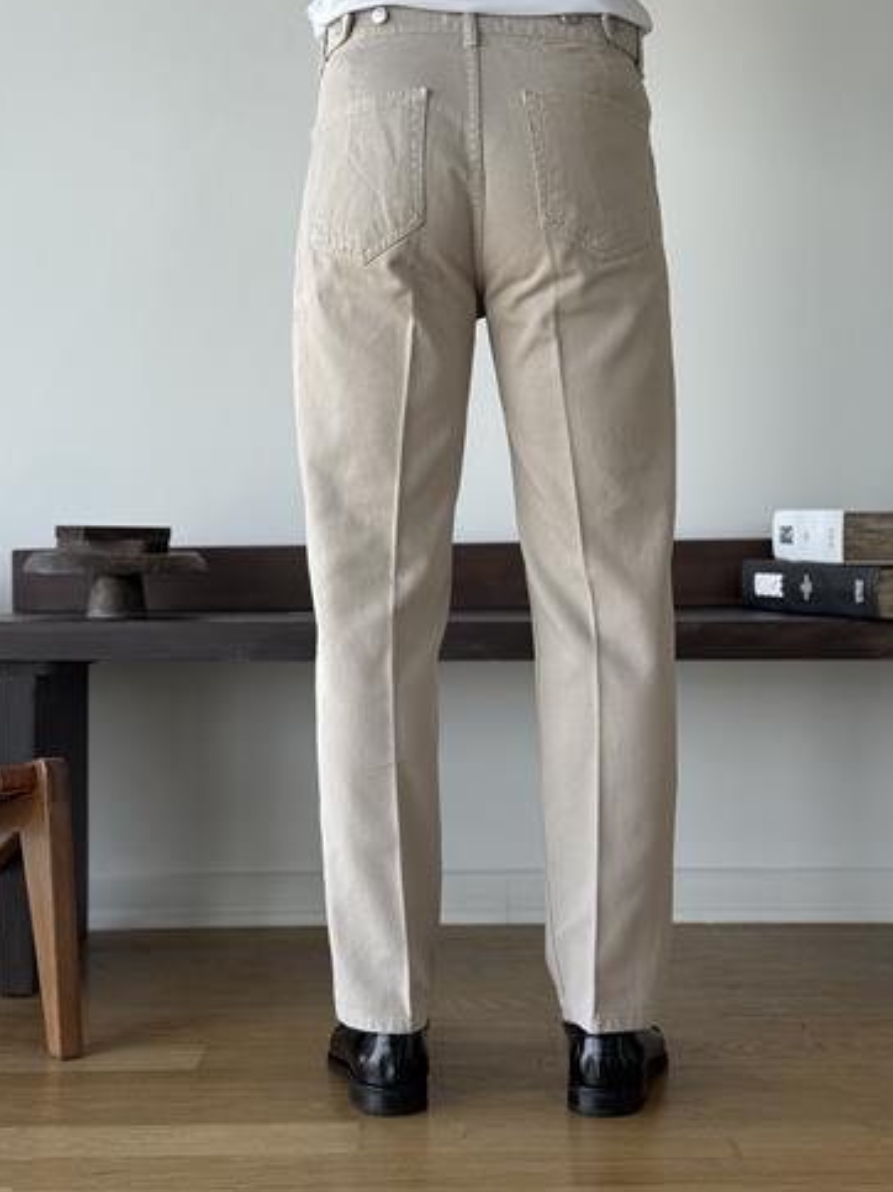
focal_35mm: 53
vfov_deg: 36.2
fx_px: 1824
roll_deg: +0.2
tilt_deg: -0.7
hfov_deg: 27.5
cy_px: 552
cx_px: 446
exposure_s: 1/394
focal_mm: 6.76
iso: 80
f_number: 1.78
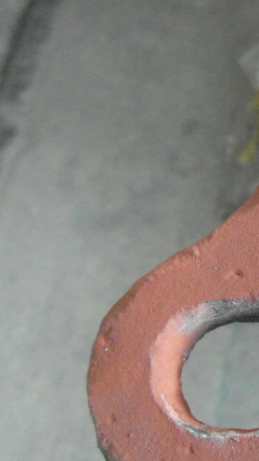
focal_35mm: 54
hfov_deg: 19.8
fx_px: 659
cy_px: 229
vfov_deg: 38.5
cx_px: 366
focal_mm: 4
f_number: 3.2
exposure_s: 1/30
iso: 640
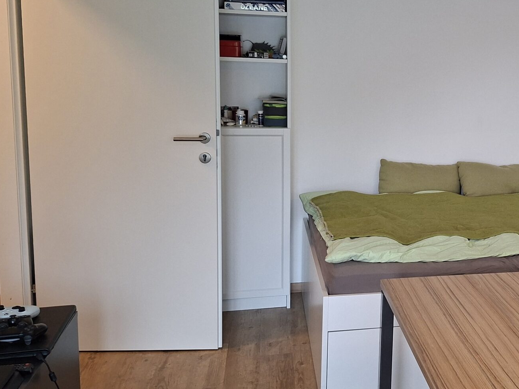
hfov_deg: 39.0
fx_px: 675
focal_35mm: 45
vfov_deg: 32.1
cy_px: 161
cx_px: 471
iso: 320
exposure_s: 1/60
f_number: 1.8
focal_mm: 5.54
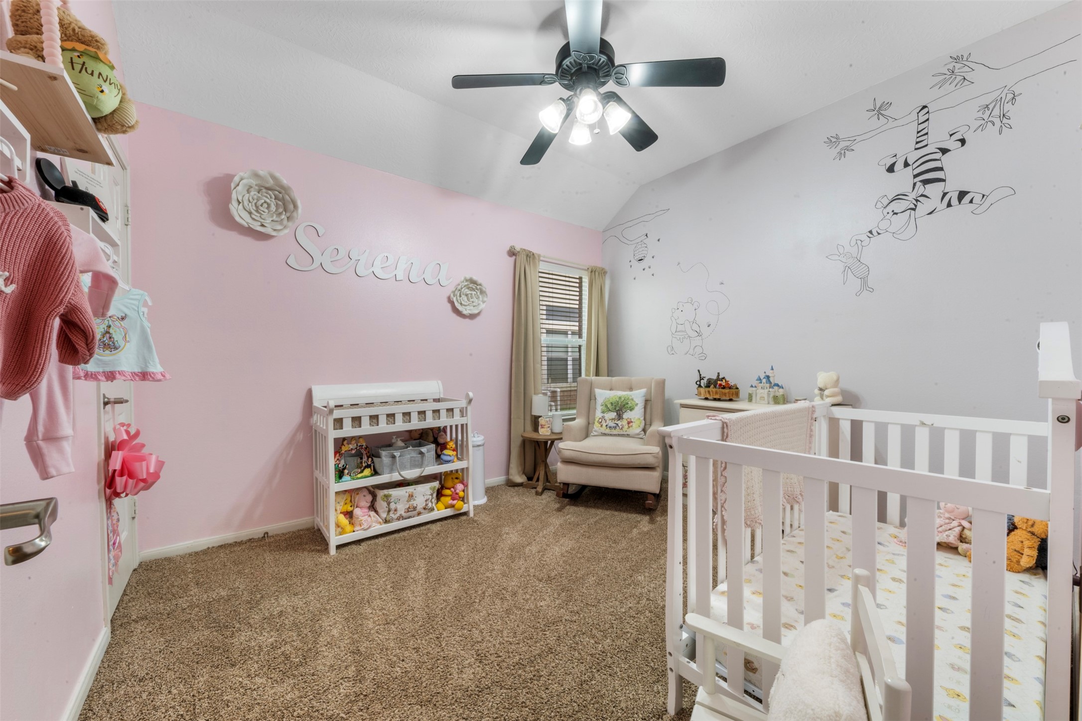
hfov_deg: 108.3
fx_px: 391
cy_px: 360
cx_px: 541
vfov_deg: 85.4
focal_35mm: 13
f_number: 9
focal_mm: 13
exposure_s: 4
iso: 250
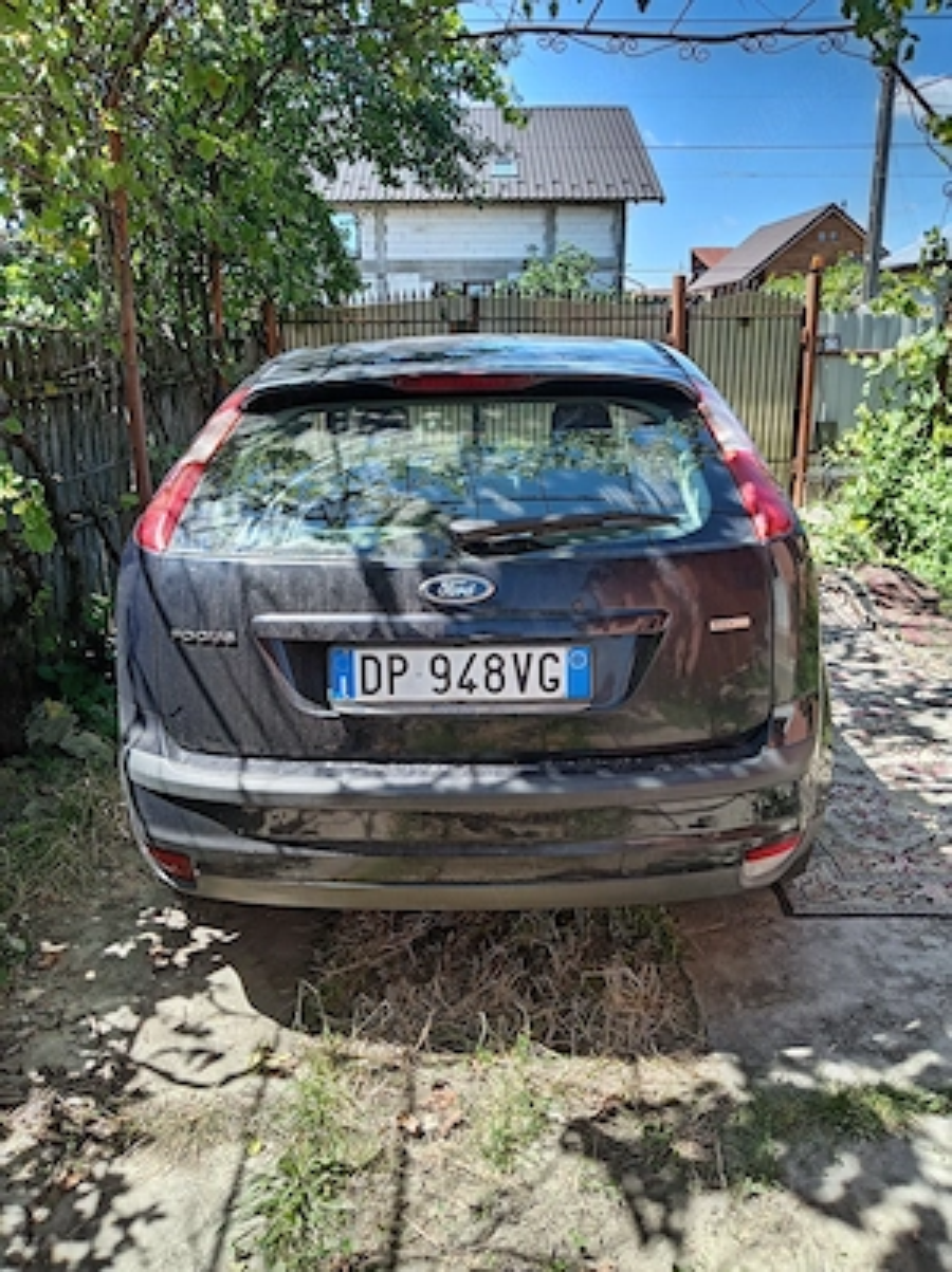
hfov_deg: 51.3
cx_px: 476
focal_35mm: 27
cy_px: 636
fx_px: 992
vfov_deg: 65.4
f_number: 1.8
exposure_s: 1/116
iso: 100
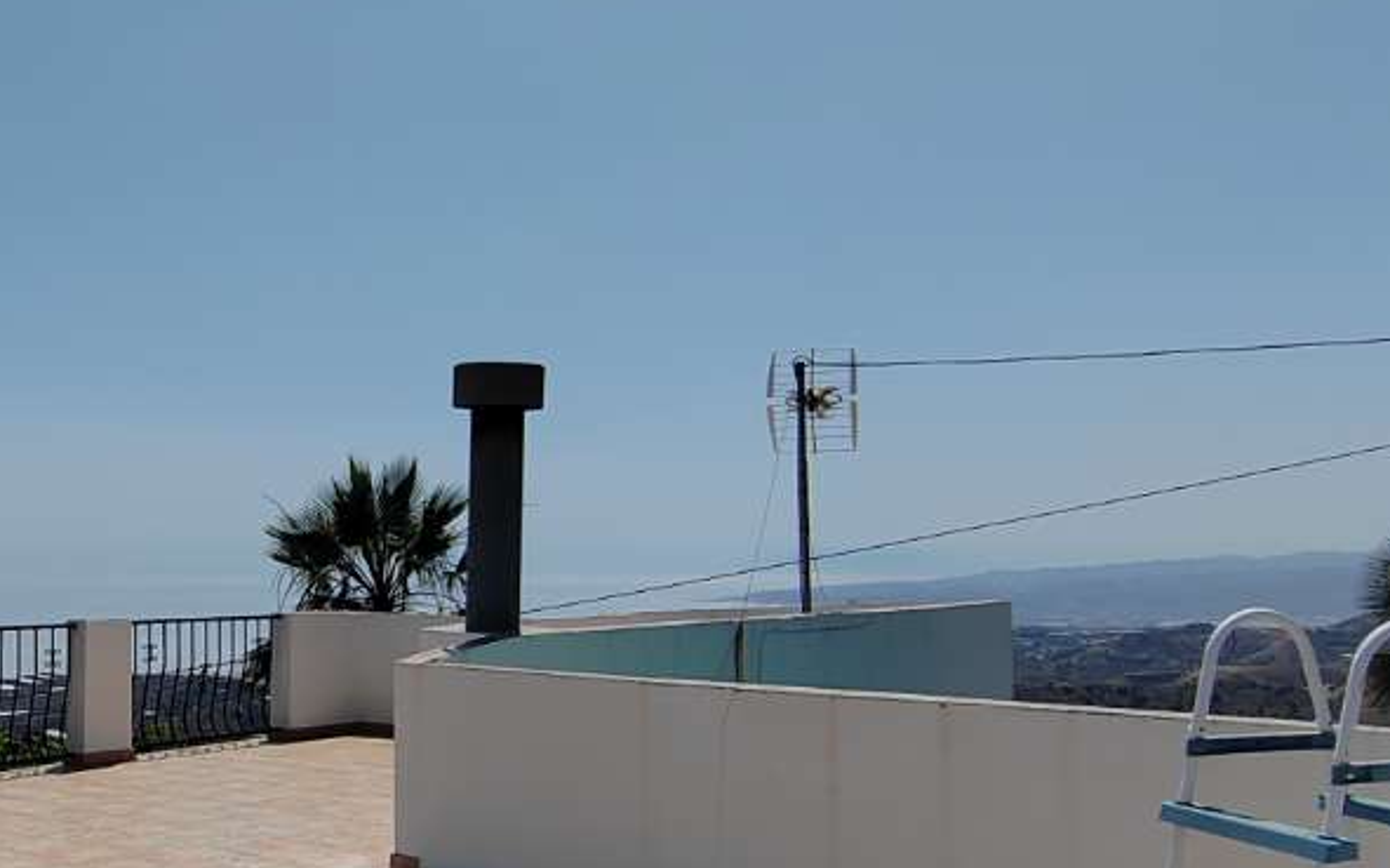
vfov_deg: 36.2
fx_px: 1325
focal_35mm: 35
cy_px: 505
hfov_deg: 50.8
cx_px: 216
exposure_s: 1/3000
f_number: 2.2
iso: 100
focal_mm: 2.16
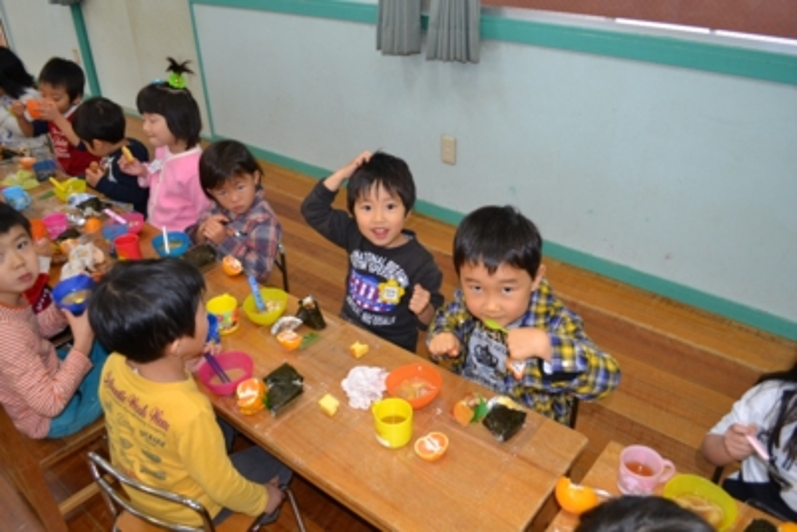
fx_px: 598
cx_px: 398
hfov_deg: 67.4
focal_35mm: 27
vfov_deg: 48.0
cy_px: 266
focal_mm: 18
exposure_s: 1/60
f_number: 3.5
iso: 720
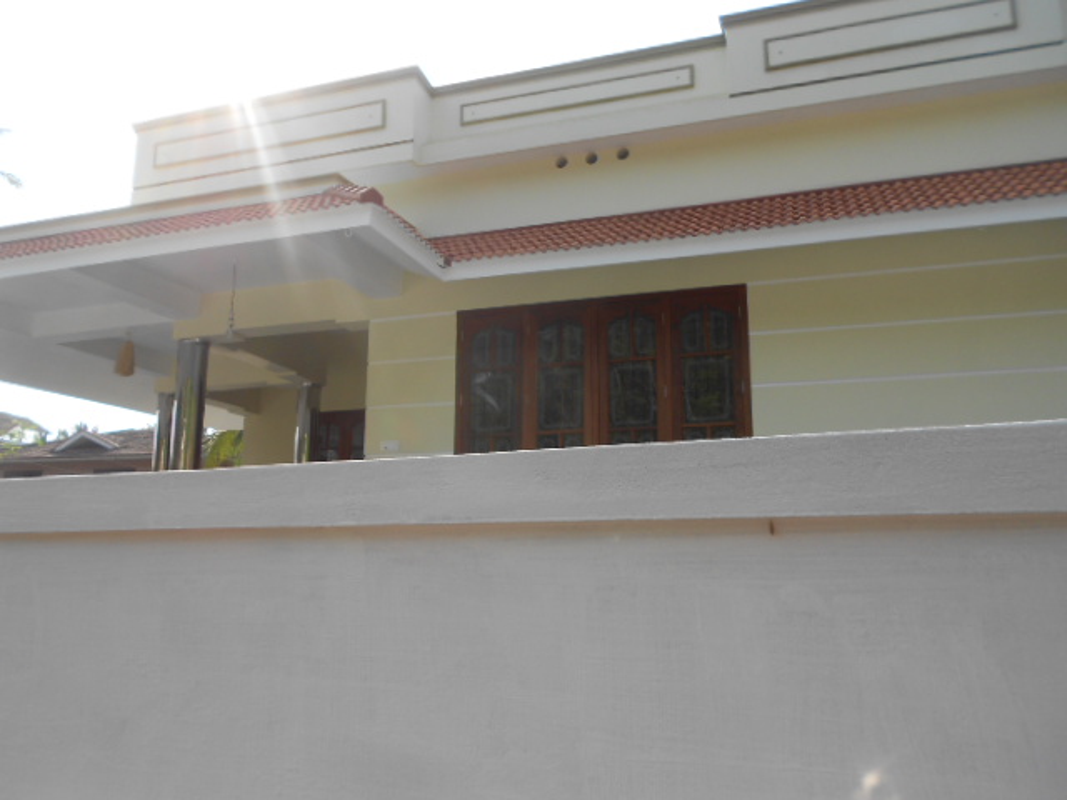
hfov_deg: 67.3
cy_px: 400
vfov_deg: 53.1
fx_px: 801
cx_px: 534
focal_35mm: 26
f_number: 3.2
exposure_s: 1/400
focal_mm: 4.6
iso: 80
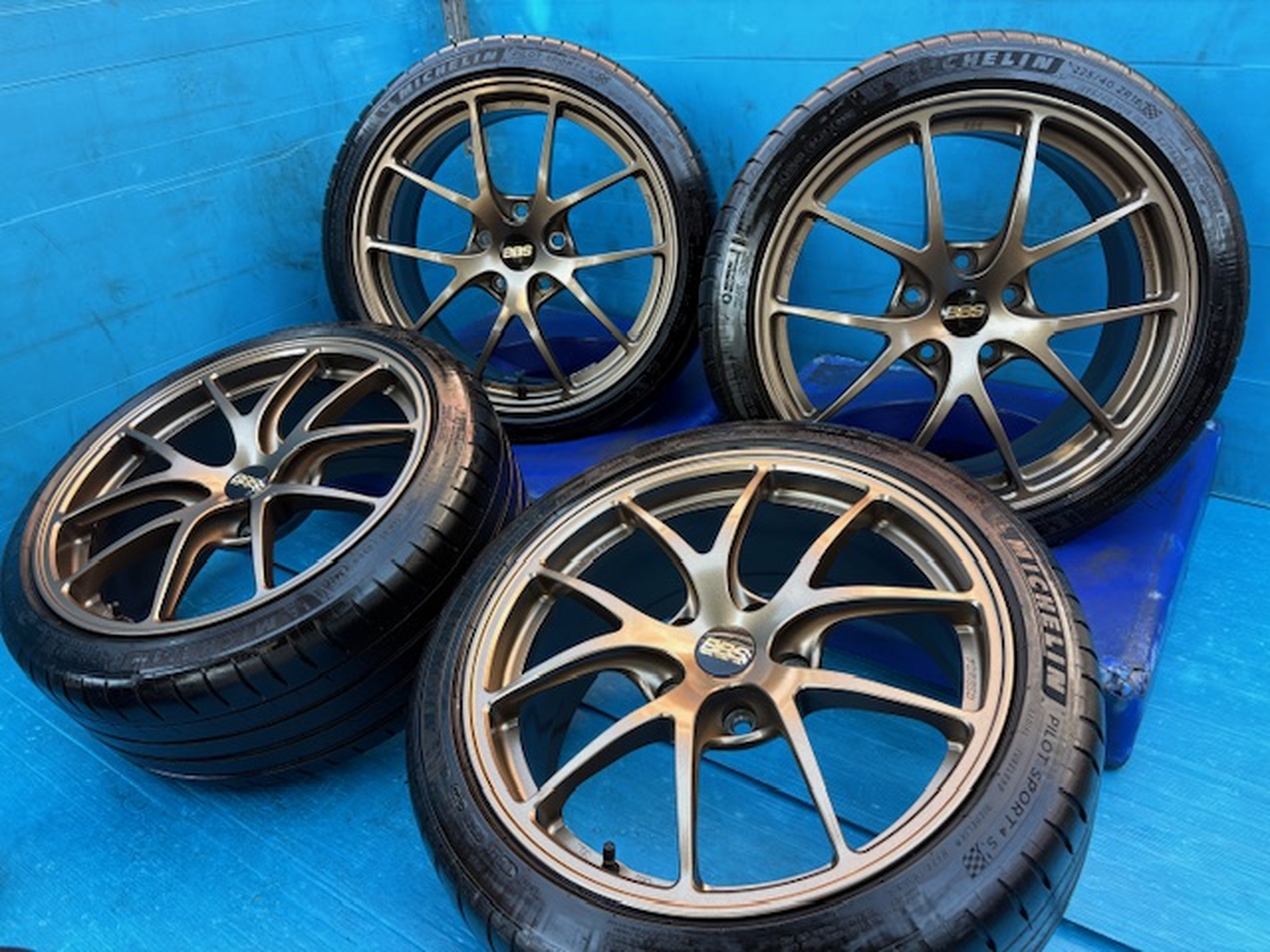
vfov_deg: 53.1
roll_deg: +2.2
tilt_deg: -26.6
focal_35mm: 26
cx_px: 635
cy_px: 476
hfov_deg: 67.3
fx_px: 954
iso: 40
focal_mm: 5.96
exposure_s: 1/121
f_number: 1.6
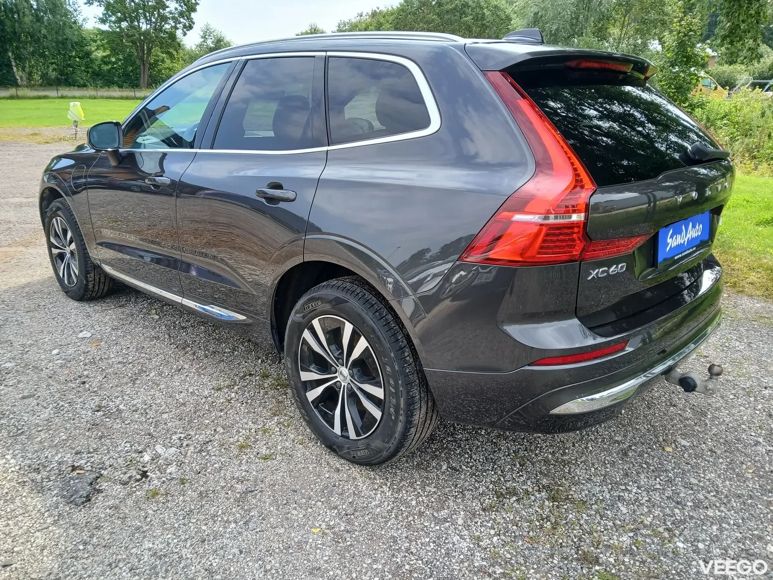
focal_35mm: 26
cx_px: 386
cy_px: 290
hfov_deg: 67.3
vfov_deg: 53.1
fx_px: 581
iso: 20
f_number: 1.8
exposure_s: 1/144
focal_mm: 3.98
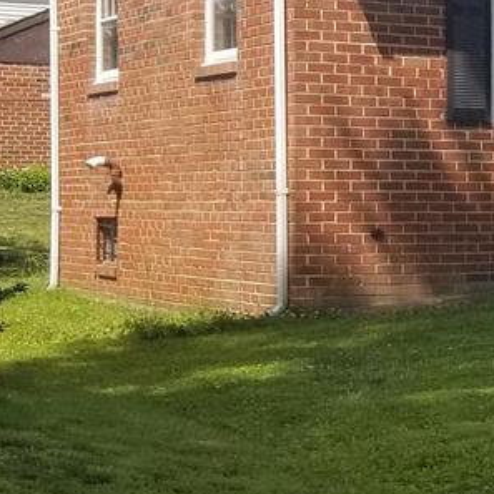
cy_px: 253
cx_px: 953
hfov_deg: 12.9
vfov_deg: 14.7
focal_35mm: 119
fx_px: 1921
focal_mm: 4.25
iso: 50
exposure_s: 1/2104
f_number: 1.7
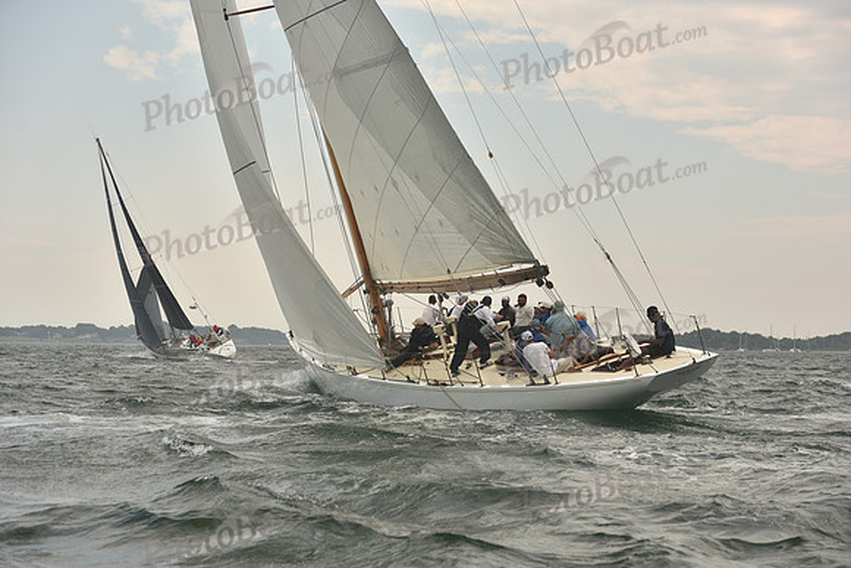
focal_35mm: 70
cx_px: 426
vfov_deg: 19.5
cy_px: 284
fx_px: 1655
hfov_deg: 28.8
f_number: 5.6
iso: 250
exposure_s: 1/500
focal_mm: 70
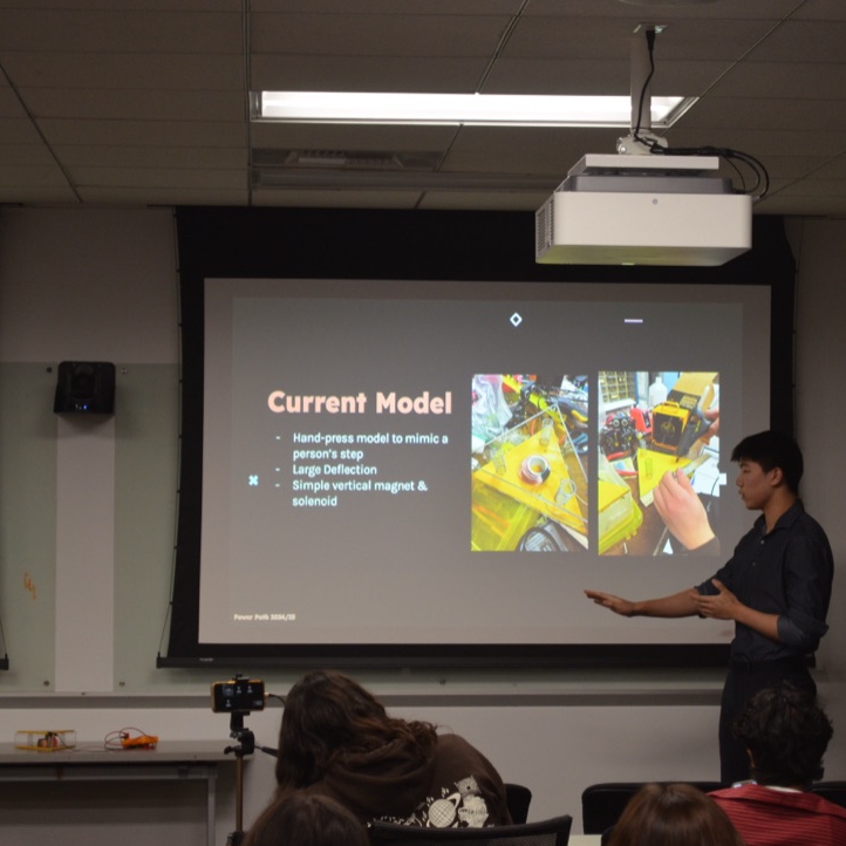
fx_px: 2949
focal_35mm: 107
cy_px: 425
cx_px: 555
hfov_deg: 16.3
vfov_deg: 16.3
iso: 800
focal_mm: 55
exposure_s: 1/45
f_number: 5.6
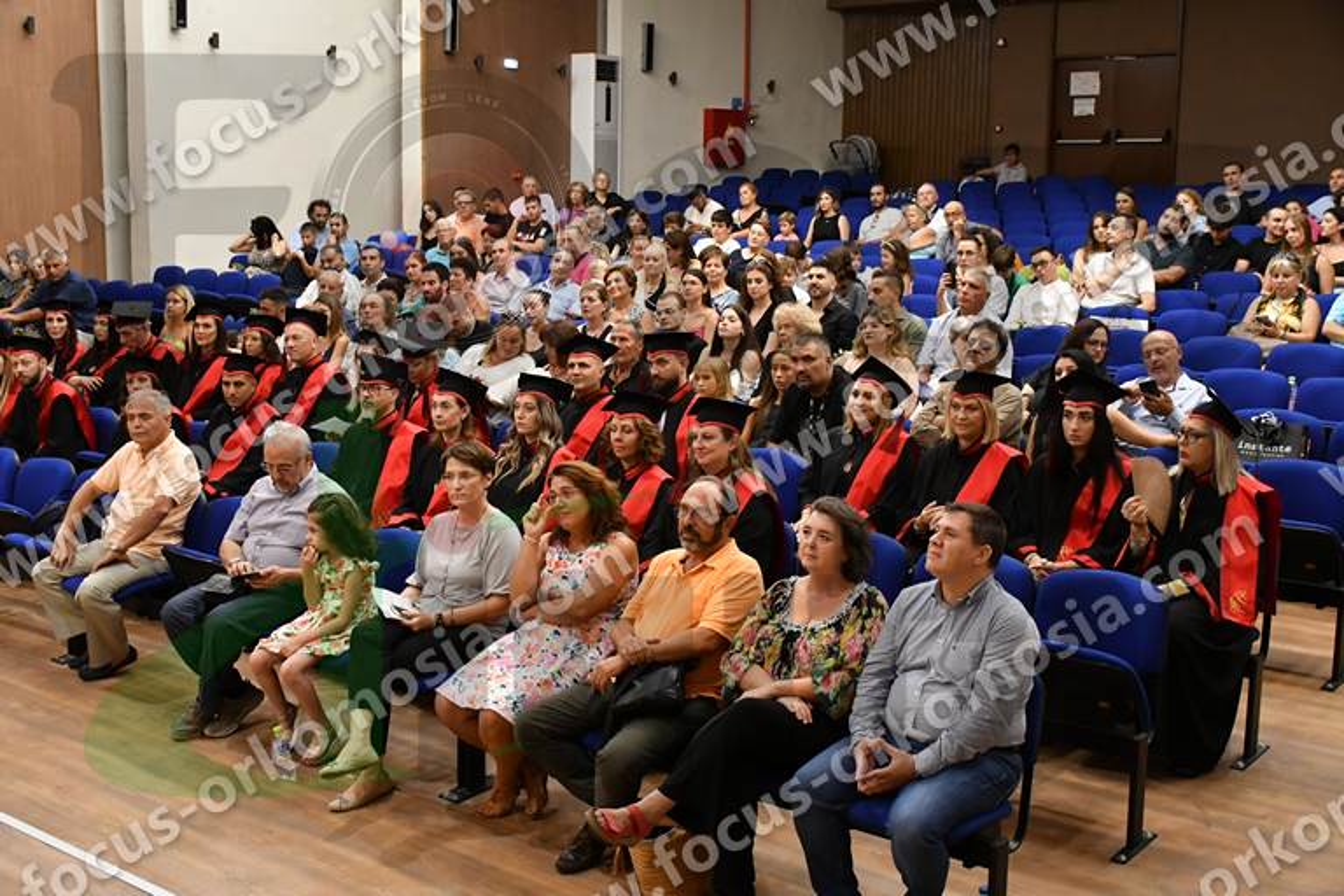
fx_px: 1680
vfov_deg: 29.9
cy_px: 448
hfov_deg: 43.6
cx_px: 672
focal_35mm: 45
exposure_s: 1/160
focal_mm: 30
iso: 4000
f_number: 4
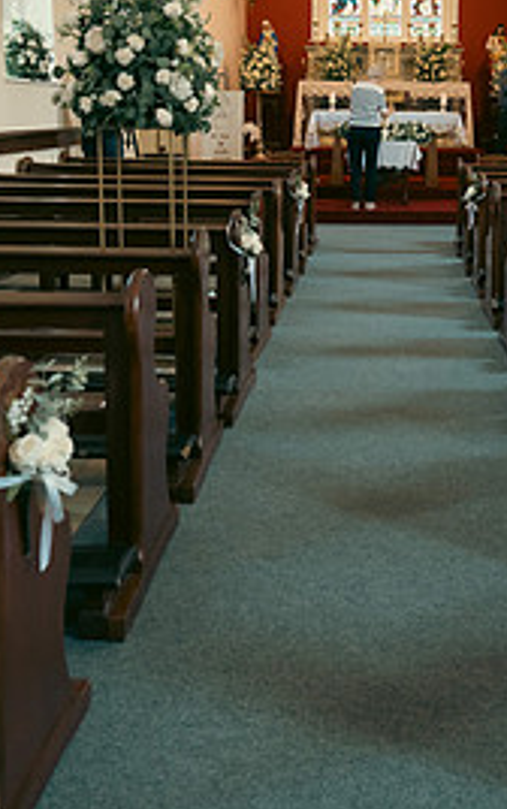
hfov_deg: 30.7
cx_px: 386
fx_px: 904
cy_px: 196
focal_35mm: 41
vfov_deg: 46.3
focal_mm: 24
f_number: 3.5
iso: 2500
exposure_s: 1/320
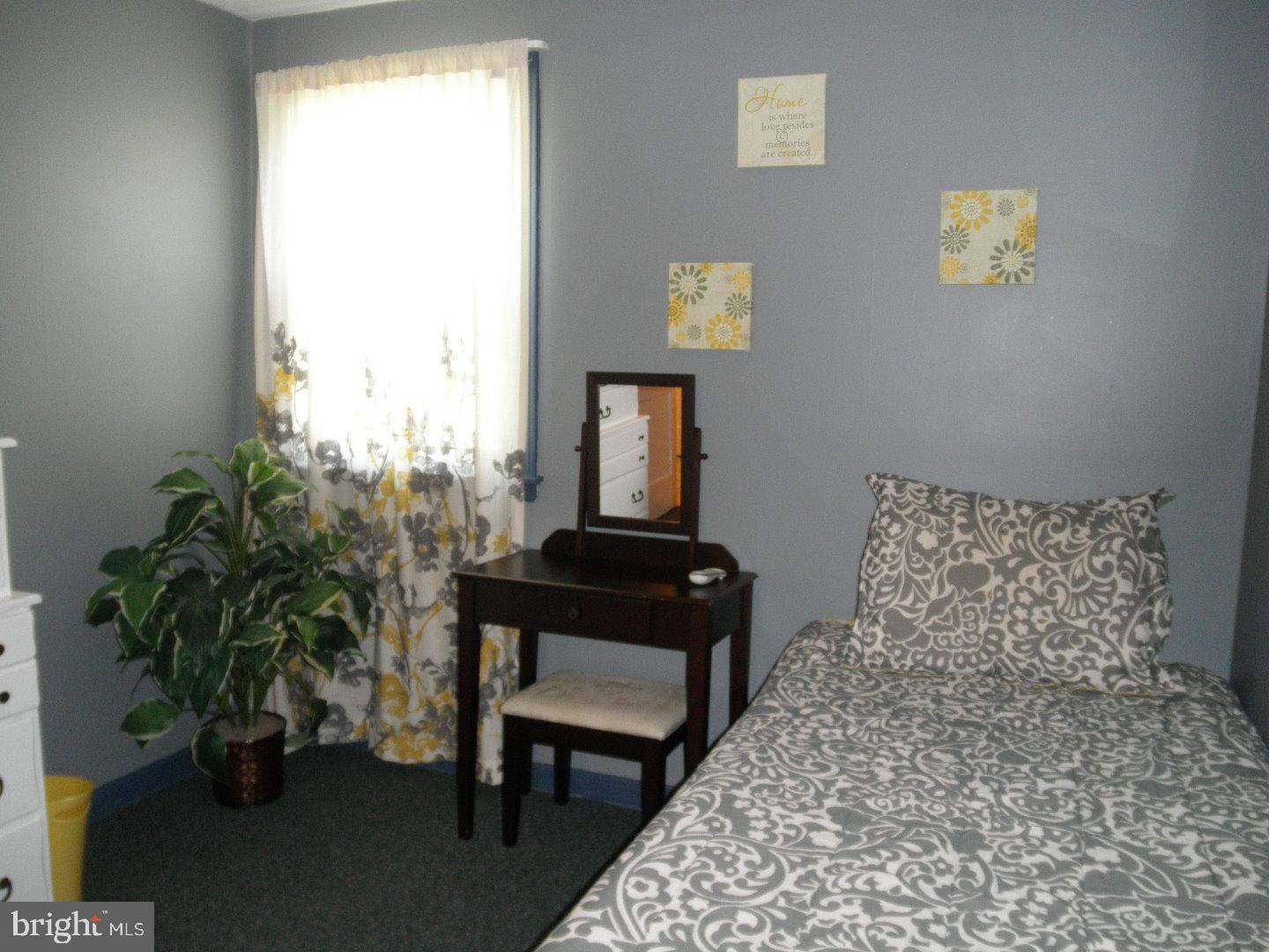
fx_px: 1026
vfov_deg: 49.7
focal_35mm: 28
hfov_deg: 63.4
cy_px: 476
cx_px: 634
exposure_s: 1/30
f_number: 3
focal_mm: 5
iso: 200
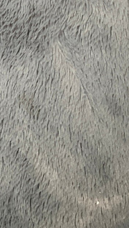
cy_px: -185
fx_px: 1239
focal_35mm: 204
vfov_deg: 10.0
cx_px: 0
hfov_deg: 5.9
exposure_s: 1/52
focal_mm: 3
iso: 64
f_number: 1.8
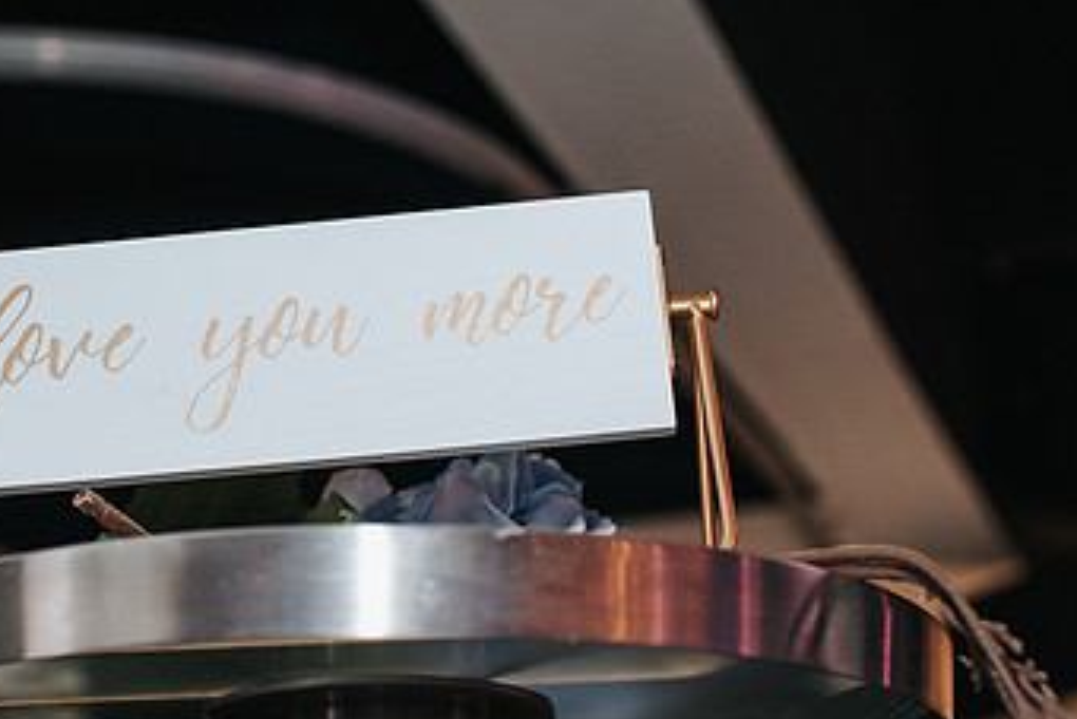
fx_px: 2304
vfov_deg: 17.7
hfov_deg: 26.2
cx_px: 377
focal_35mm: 77
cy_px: 327
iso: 1000
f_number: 2.8
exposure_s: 1/200
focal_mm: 35
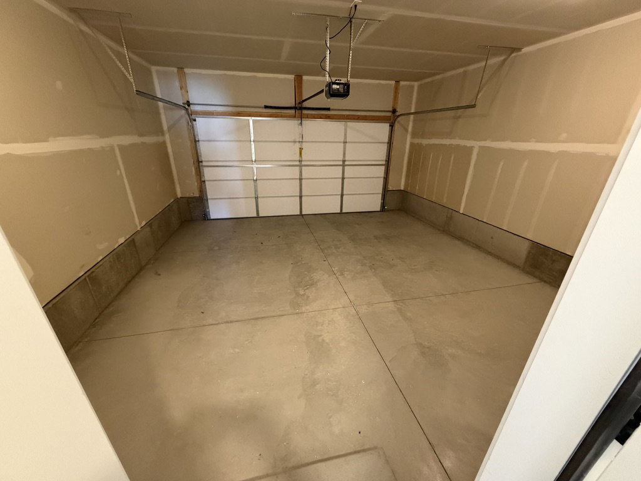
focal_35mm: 14
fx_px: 259
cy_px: 240
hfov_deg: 102.1
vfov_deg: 85.7
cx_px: 320
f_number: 2.2
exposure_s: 1/60
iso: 800
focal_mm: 2.22
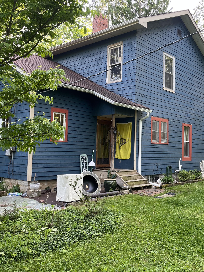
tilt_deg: +3.0
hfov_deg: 39.6
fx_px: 275
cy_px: 136
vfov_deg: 52.6
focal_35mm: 35
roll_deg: -1.1
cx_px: 153
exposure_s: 1/122
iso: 50
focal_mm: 5.1
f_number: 1.6
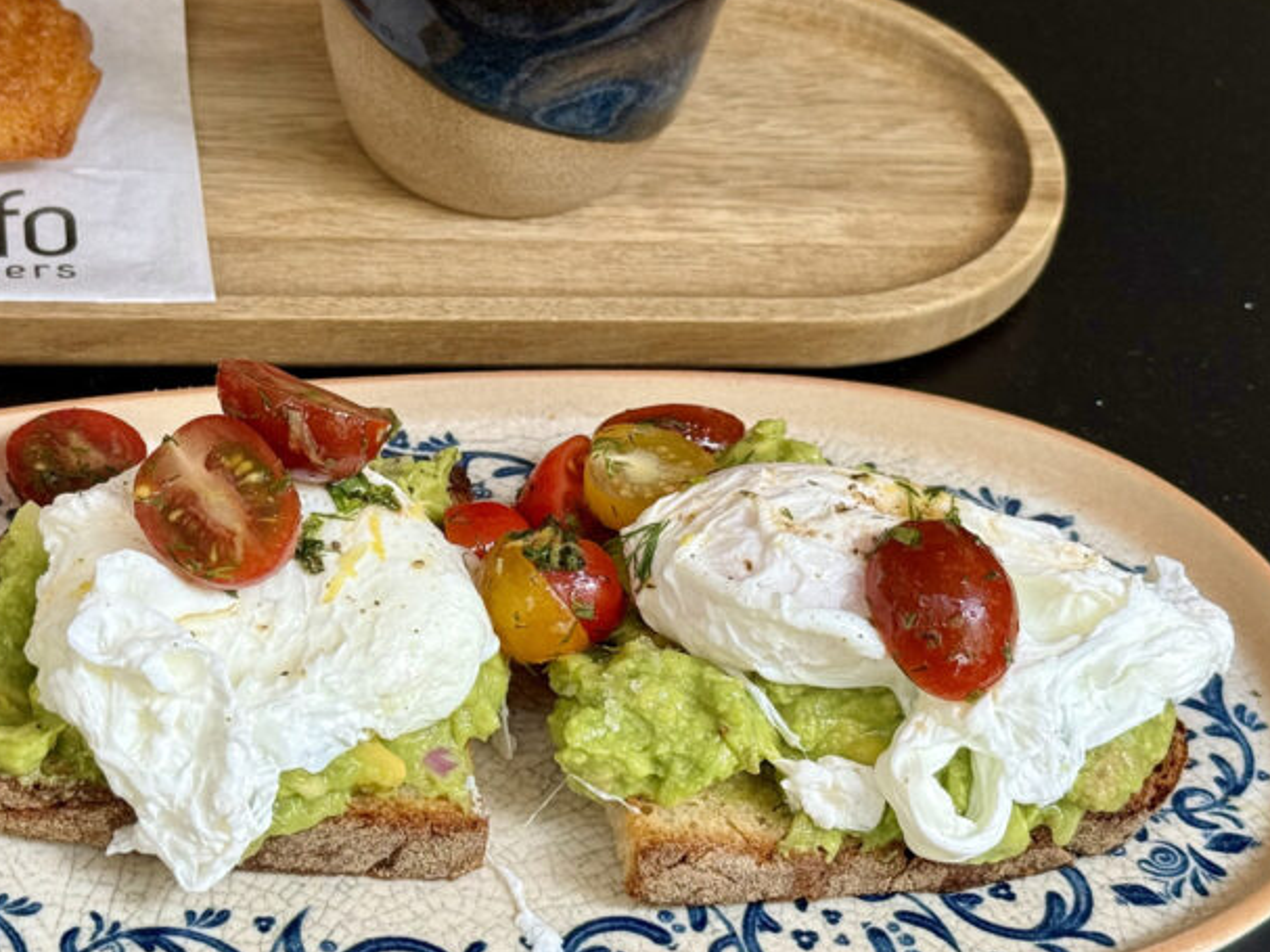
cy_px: 408
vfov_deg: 18.2
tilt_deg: -37.3
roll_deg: -11.1
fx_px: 2971
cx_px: 441
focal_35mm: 81
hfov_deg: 24.0
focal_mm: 6.76
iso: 64
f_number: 1.78
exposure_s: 1/121
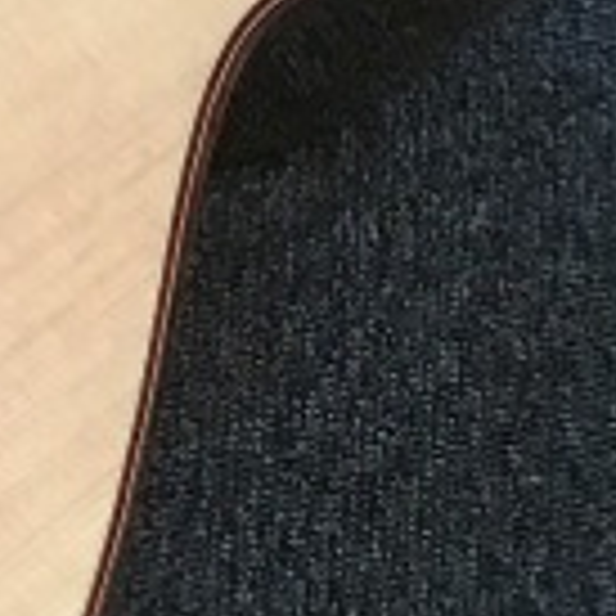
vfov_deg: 9.2
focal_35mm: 187
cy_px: -117
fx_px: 3765
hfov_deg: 9.2
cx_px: -202
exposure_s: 1/30
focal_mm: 4.15
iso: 200
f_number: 2.2
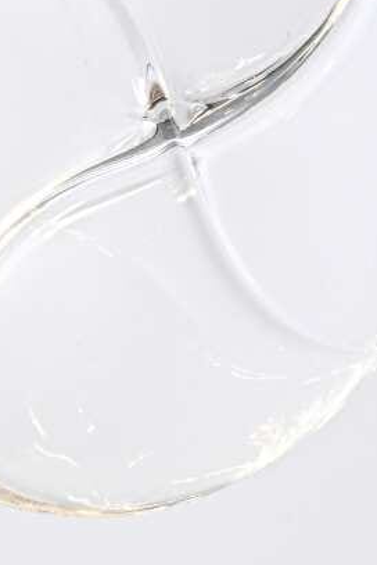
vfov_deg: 6.2
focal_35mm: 330
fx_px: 5175
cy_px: 90
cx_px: 121
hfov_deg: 4.2
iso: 80
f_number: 22
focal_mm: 70
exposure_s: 1.3
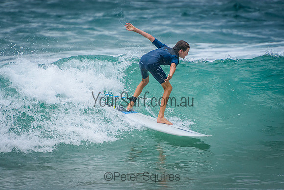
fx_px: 4734
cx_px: 142
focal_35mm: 600
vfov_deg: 2.3
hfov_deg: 3.4
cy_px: 95
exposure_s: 1/2000
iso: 450
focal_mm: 400
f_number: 5.6
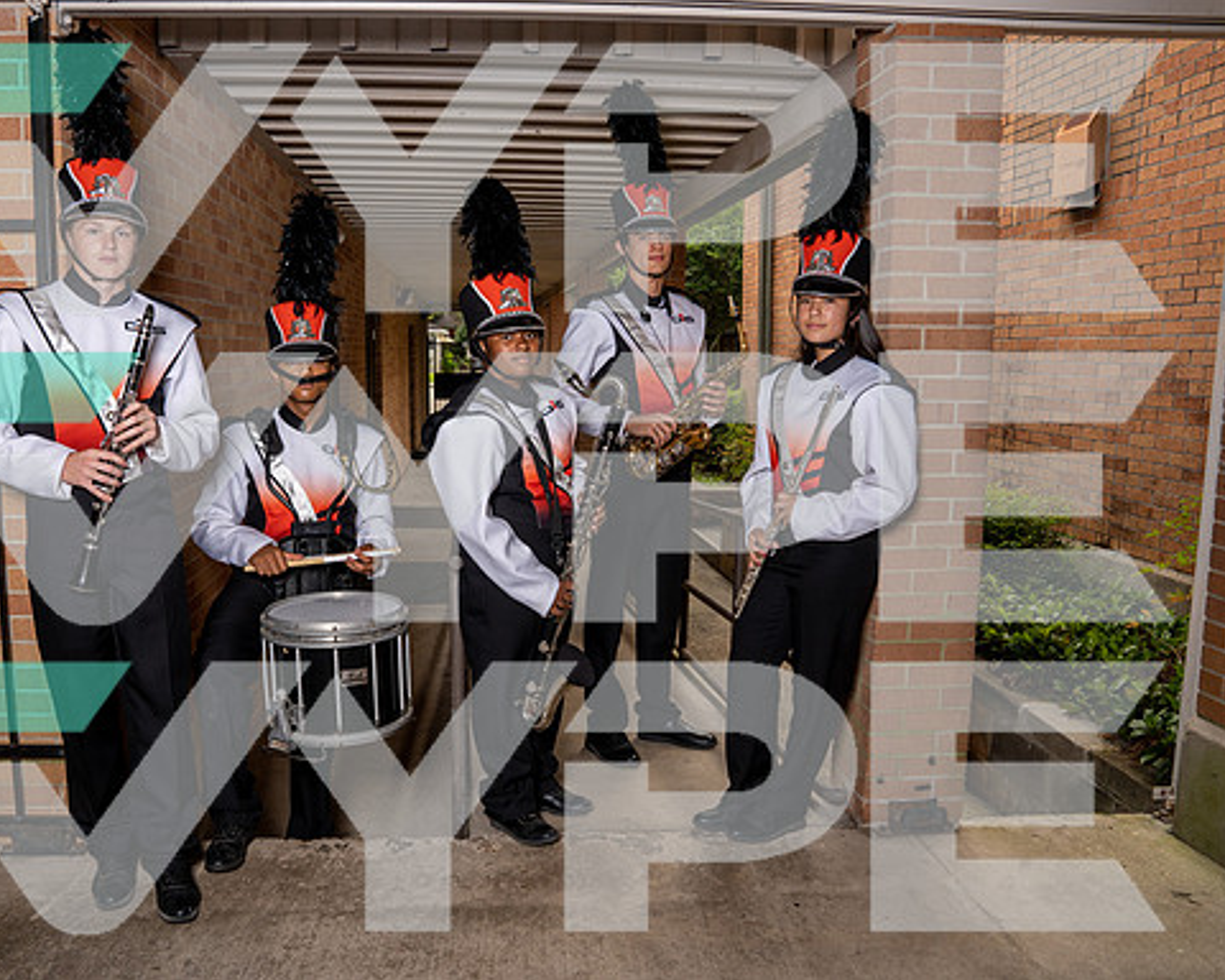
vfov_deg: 51.5
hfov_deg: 61.9
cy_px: 489
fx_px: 1015
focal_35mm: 28
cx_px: 523
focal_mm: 24
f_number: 9
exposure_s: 1/250
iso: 320
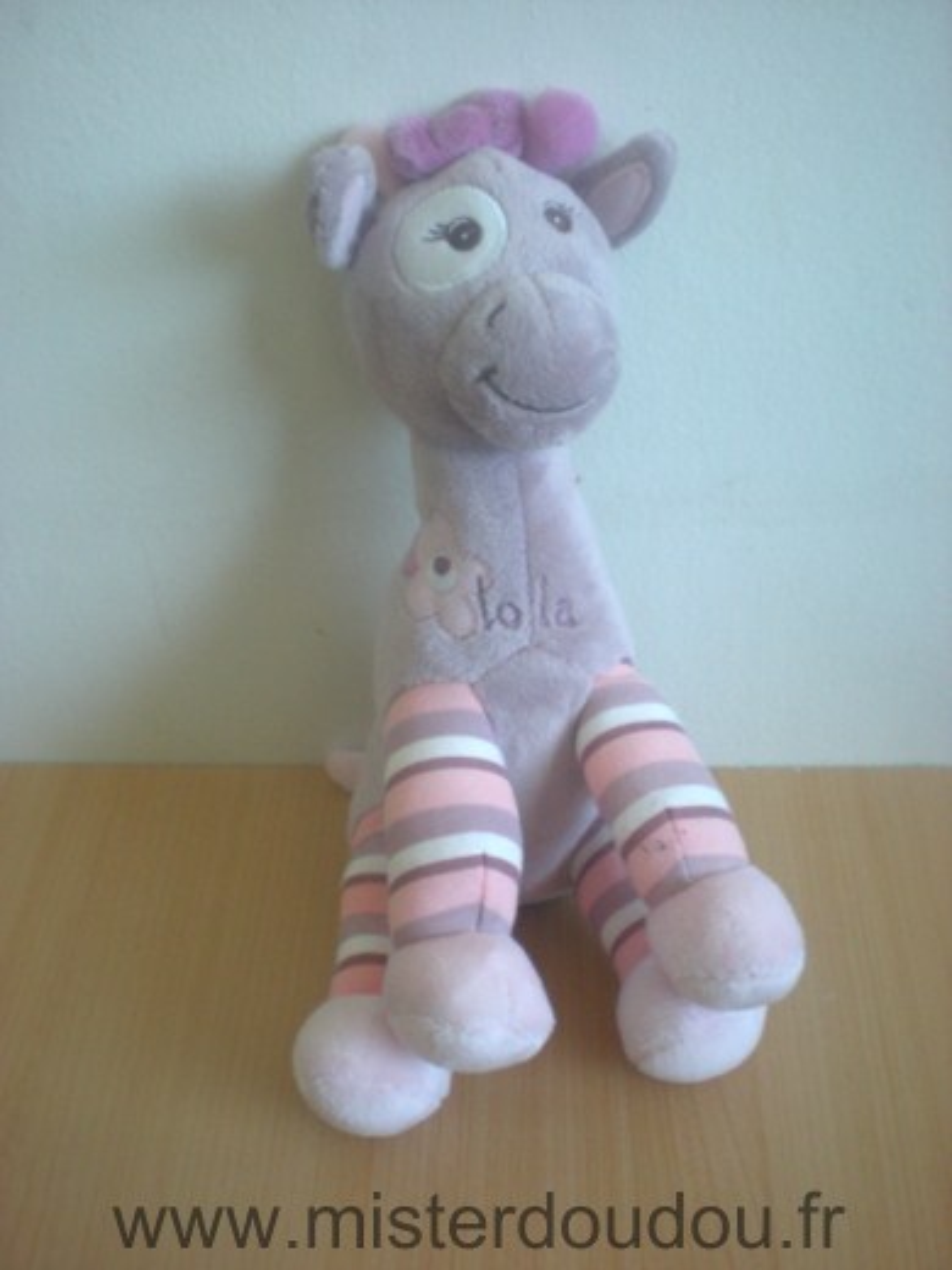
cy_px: 635
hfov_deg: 37.7
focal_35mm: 38
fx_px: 1393
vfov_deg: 49.0
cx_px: 476
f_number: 3.1
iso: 200
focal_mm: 6.3
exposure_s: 1/44.4
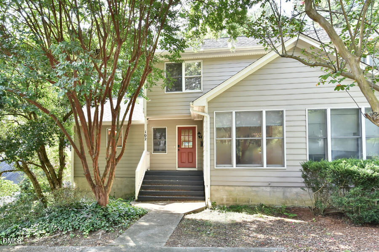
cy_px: 126
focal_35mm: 15
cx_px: 190
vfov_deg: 77.3
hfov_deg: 100.4
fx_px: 158
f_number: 8
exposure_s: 1/40
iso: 400
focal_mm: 10
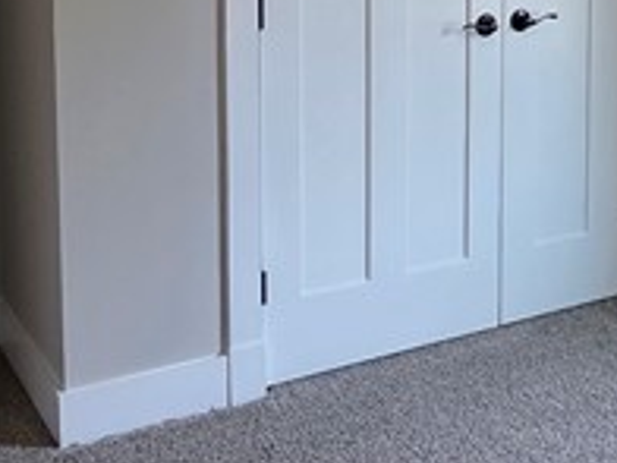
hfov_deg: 27.8
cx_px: 513
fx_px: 1212
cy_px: -50
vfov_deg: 20.6
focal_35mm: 68
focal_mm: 2.2
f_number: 1.9
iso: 160
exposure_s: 1/120
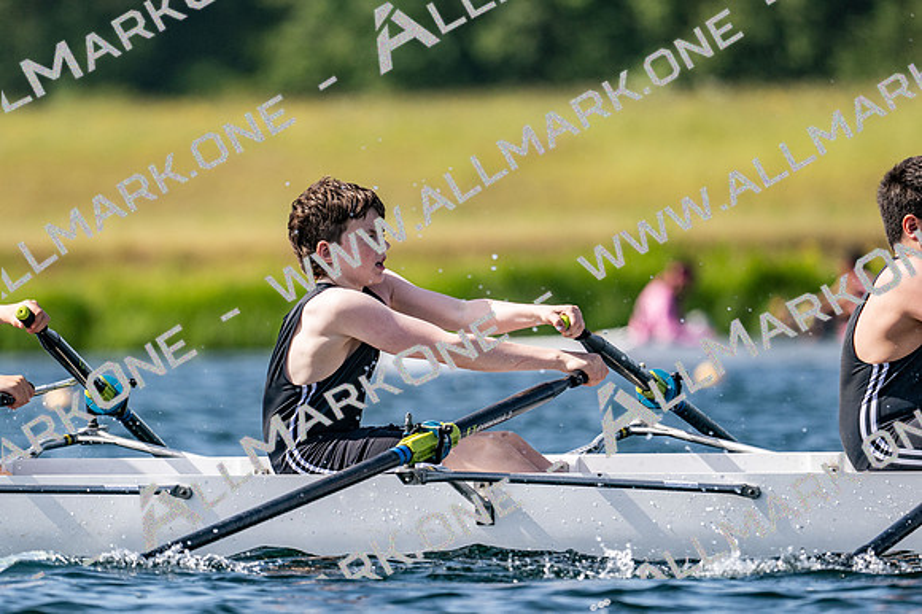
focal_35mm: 600
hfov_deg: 3.4
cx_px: 461
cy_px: 307
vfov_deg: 2.3
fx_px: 15357
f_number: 4.5
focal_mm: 400
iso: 220
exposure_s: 1/2500
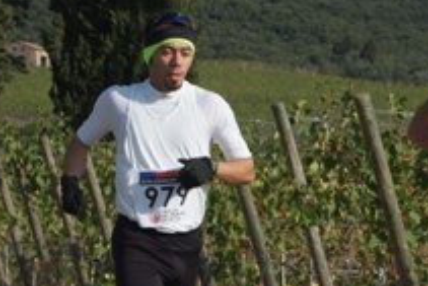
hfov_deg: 7.2
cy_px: 177
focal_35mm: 285
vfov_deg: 4.8
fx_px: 3391
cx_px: 391
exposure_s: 1/500
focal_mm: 50
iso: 200
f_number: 7.1
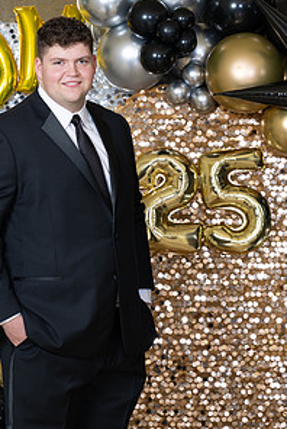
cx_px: 72
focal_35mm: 205
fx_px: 2446
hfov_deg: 6.7
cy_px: 181
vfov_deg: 10.0
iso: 320
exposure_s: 1/100
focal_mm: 135
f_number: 8
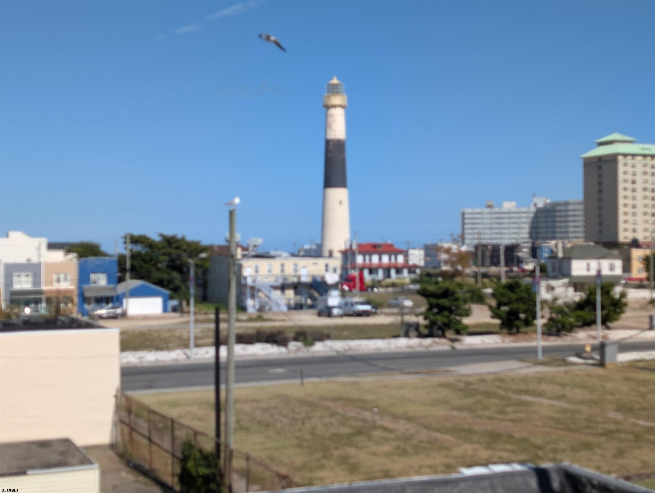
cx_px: 328
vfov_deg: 29.7
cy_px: 246
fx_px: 928
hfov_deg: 38.9
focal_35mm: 49
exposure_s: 1/2066
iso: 20
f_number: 1.68
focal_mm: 6.9
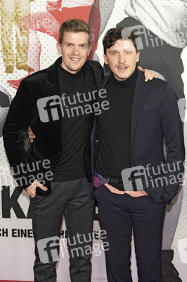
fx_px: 554
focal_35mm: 71
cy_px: 141
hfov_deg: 19.2
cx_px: 94
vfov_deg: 28.5
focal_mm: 71
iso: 1600
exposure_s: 1/250
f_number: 5.6
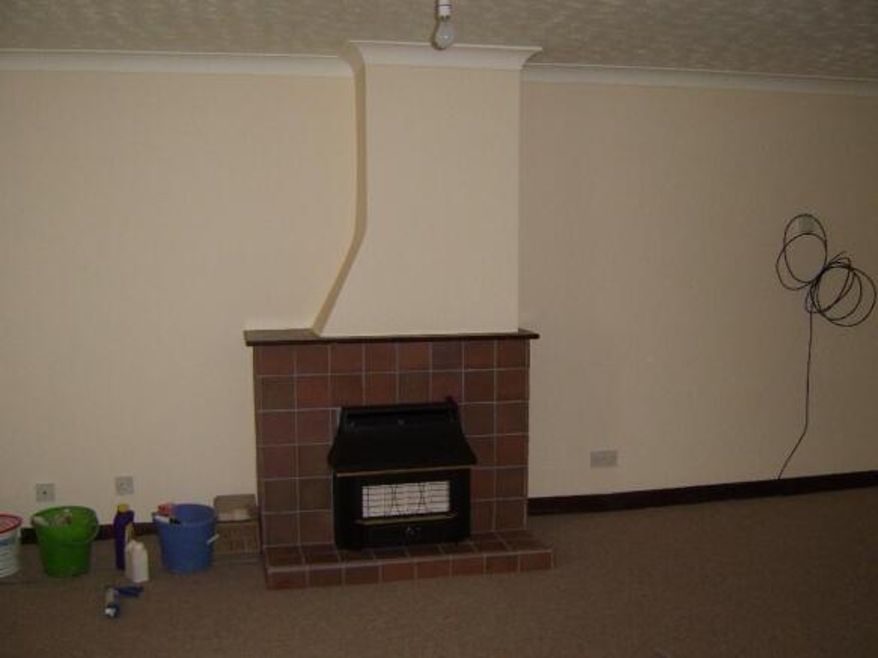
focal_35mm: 31
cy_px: 329
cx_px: 439
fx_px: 786
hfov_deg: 58.4
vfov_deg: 45.4
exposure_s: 1/30
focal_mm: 8.13
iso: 141
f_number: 2.7
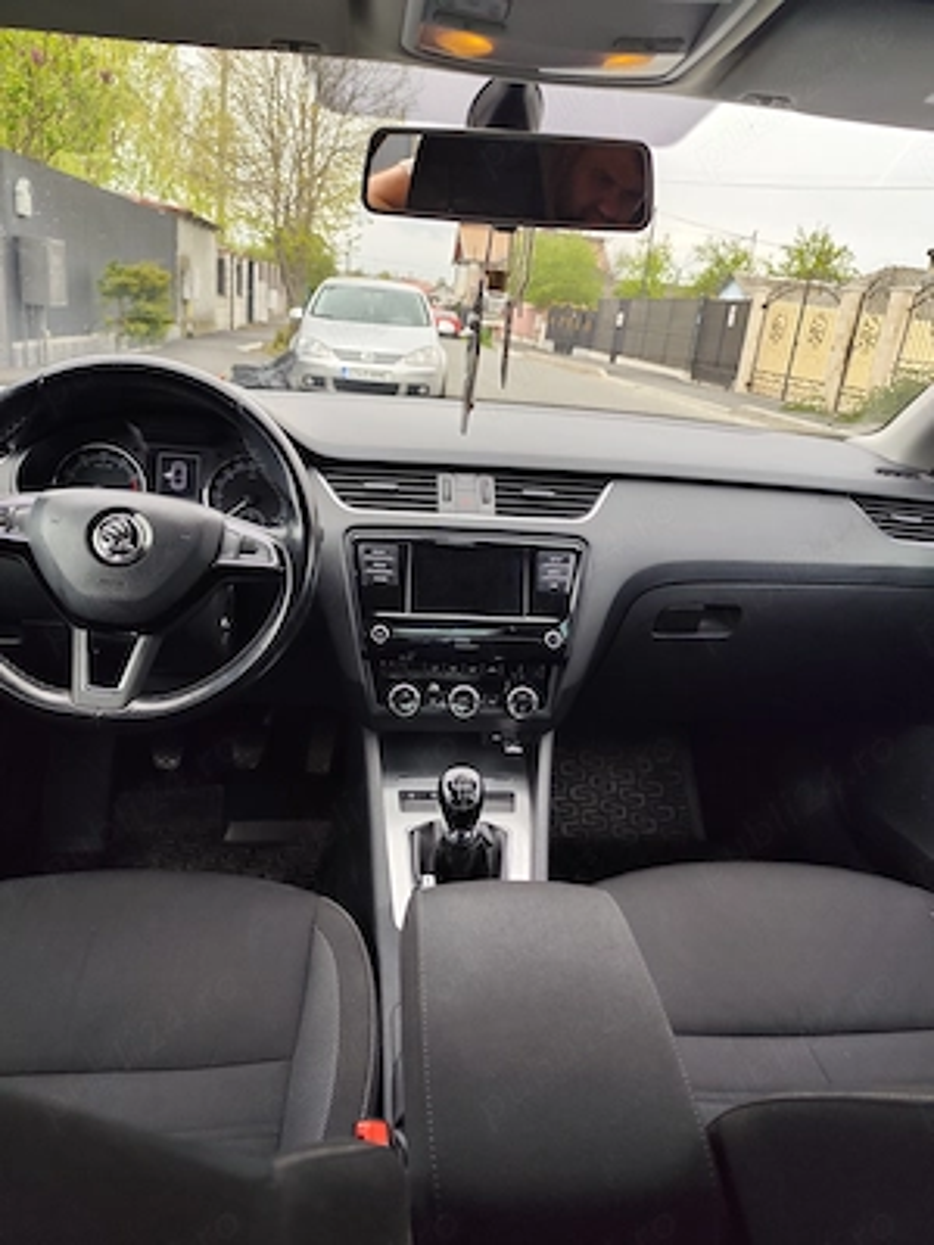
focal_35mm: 23
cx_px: 467
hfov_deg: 58.9
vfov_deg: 73.9
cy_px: 622
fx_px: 827
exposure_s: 1/174
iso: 50
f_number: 1.65
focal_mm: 6.19
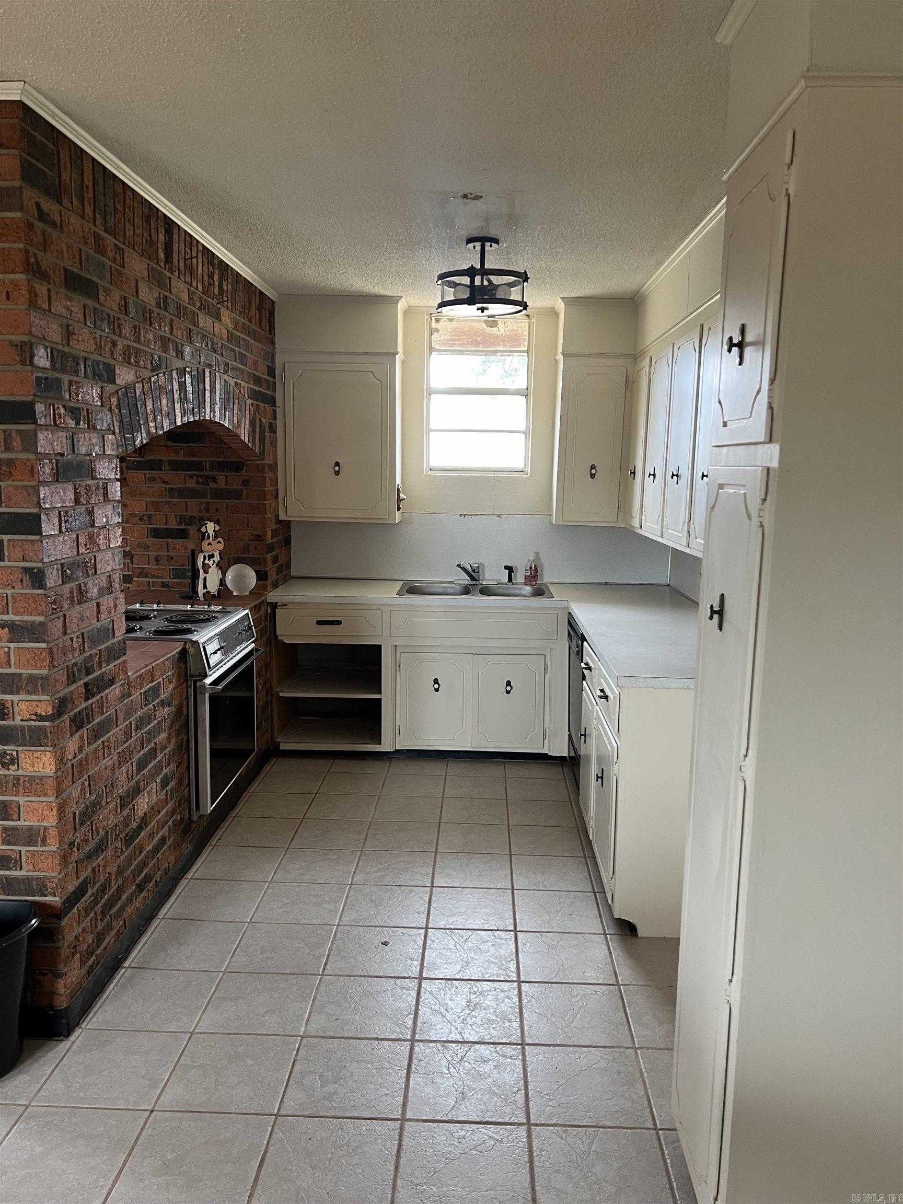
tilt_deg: -9.4
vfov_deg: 67.3
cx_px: 452
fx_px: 904
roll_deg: +0.0
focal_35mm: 26
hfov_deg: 53.1
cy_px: 602
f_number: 1.5
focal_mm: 5.7
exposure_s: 1/60
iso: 160
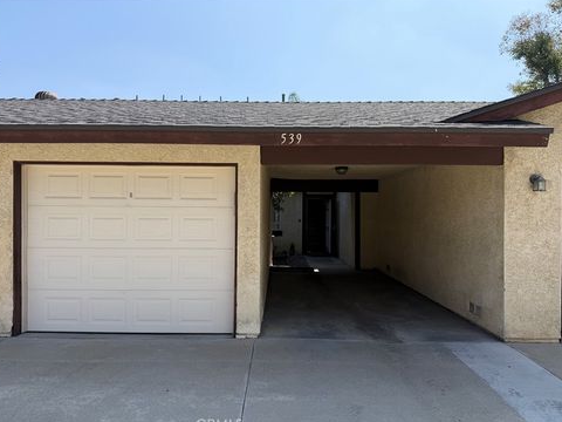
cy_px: 213
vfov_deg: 54.9
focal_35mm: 25
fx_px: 406
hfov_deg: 69.4
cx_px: 275
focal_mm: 6.76
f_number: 1.78
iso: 80
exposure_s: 1/4673
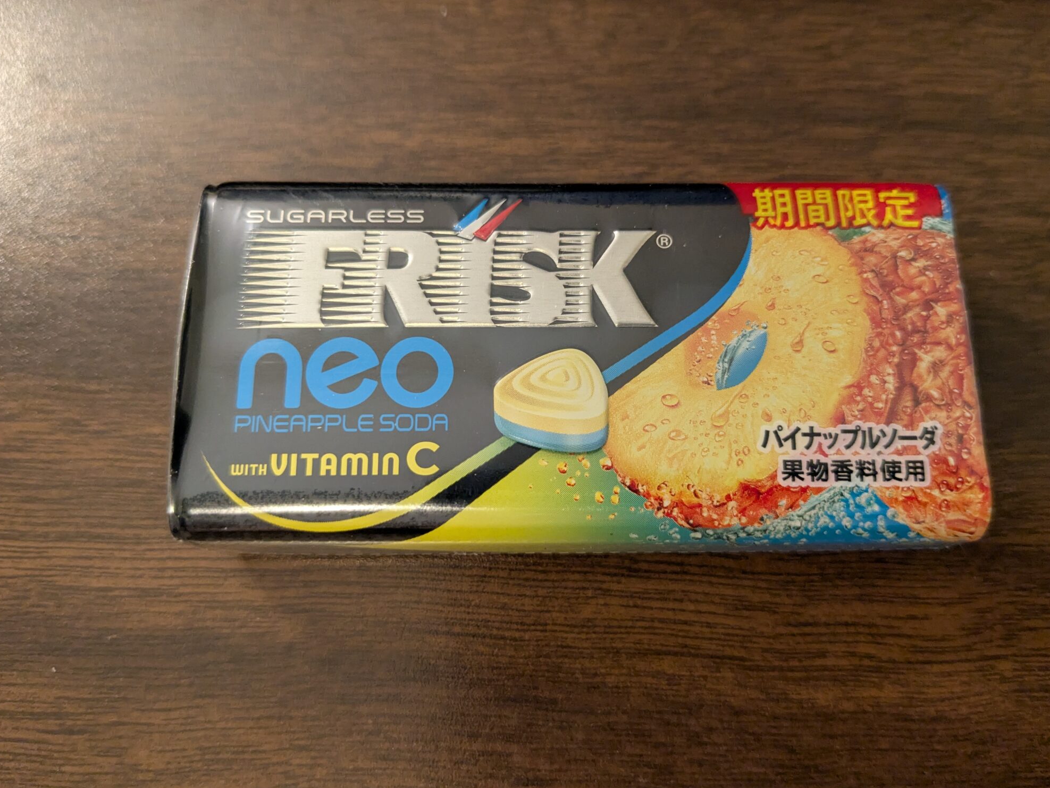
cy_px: 383
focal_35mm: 28
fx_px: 849
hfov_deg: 63.4
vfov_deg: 49.7
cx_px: 523
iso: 391
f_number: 1.73
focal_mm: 4.38
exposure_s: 1/60
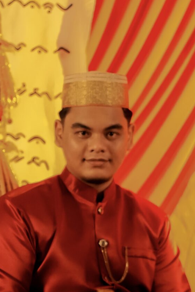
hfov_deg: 9.0
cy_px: 221
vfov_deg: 13.5
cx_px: 200
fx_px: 1234
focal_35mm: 152
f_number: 1.6
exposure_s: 1/200
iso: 6400
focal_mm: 50
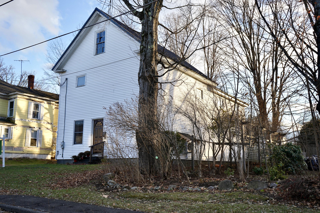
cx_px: 160
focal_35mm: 34
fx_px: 302
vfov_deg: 38.9
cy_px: 106
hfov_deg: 55.8
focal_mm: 34
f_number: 5
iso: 100
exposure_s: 1/100
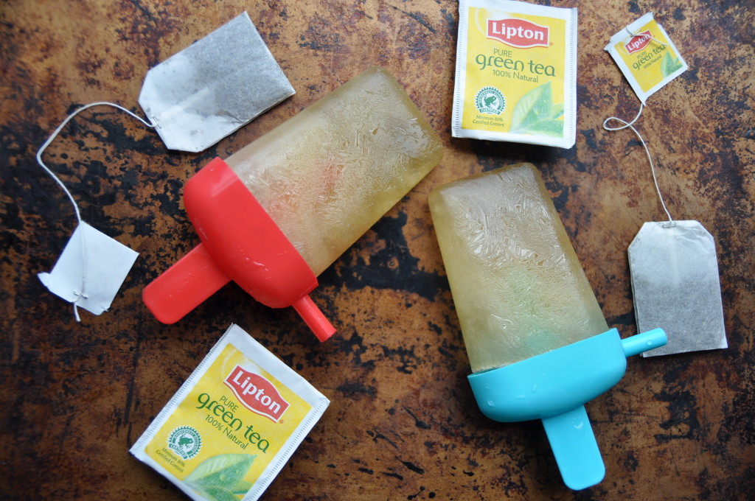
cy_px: 250
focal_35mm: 40
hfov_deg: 48.0
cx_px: 378
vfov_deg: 32.9
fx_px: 848
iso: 250
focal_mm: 27
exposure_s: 1/320
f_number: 2.8
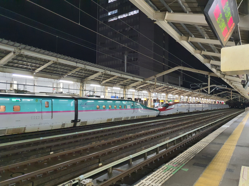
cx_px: 124
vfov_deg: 53.1
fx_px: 187
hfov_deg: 67.3
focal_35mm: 26
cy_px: 93
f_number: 1.5
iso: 500
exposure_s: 1/50
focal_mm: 4.3
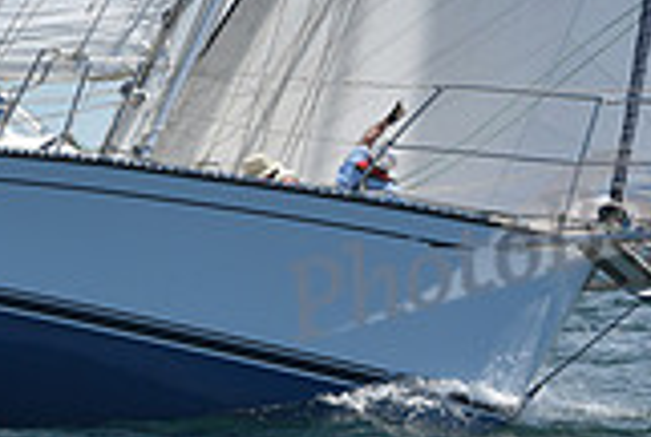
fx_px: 6649
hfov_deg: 5.6
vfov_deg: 3.8
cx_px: 81
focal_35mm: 367
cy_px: 83
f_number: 10
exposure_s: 1/800
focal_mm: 102
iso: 250
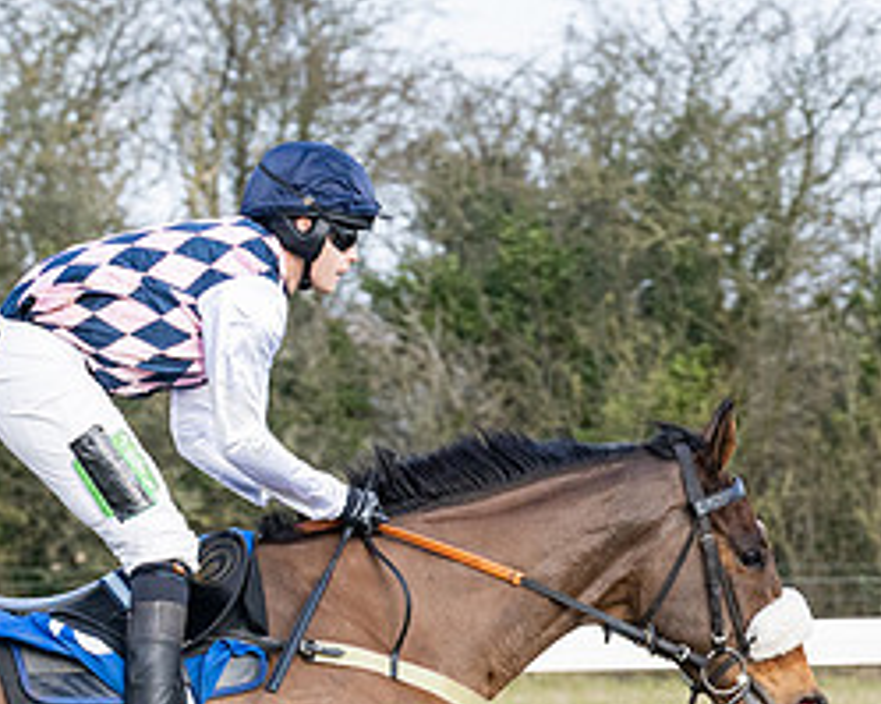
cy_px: 877
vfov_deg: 3.5
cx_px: 562
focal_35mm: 444
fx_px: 11572
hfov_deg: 4.4
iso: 400
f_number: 5
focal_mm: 91
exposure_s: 1/1000
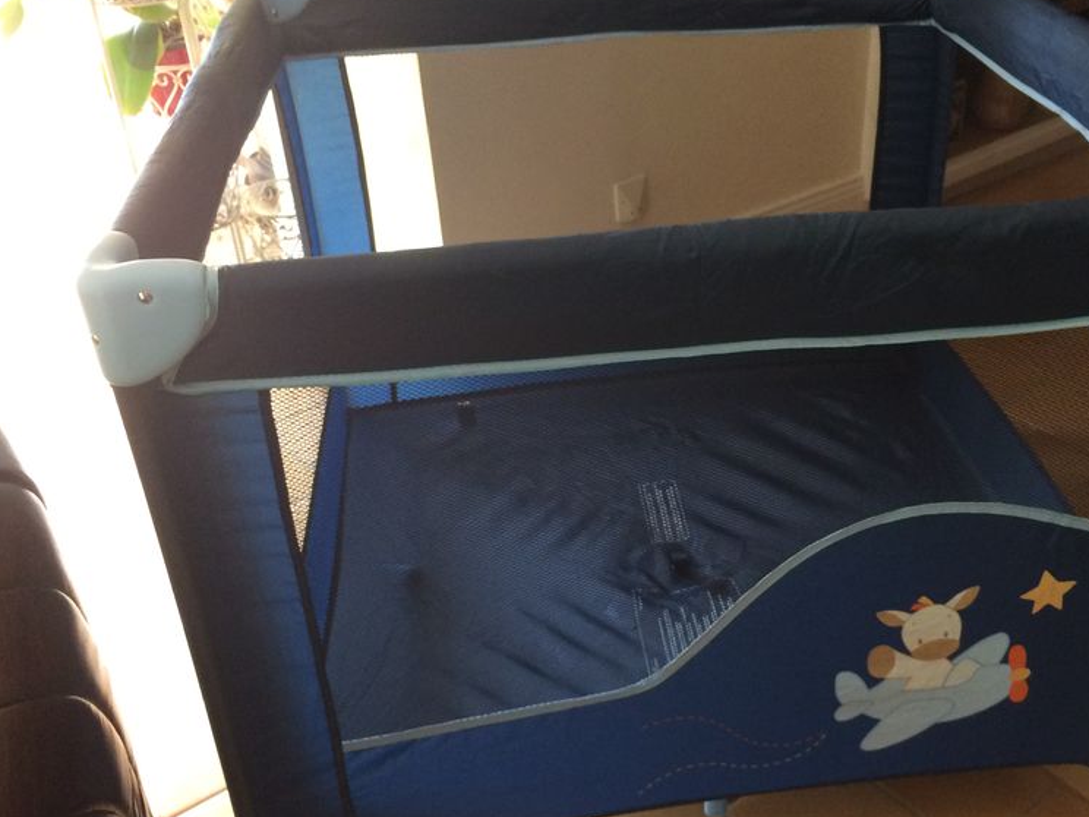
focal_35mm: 39
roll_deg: +0.0
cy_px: 457
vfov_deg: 36.8
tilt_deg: -32.3
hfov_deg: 47.4
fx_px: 1227
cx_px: 684
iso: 80
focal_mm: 4.15
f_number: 2.2
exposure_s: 1/33
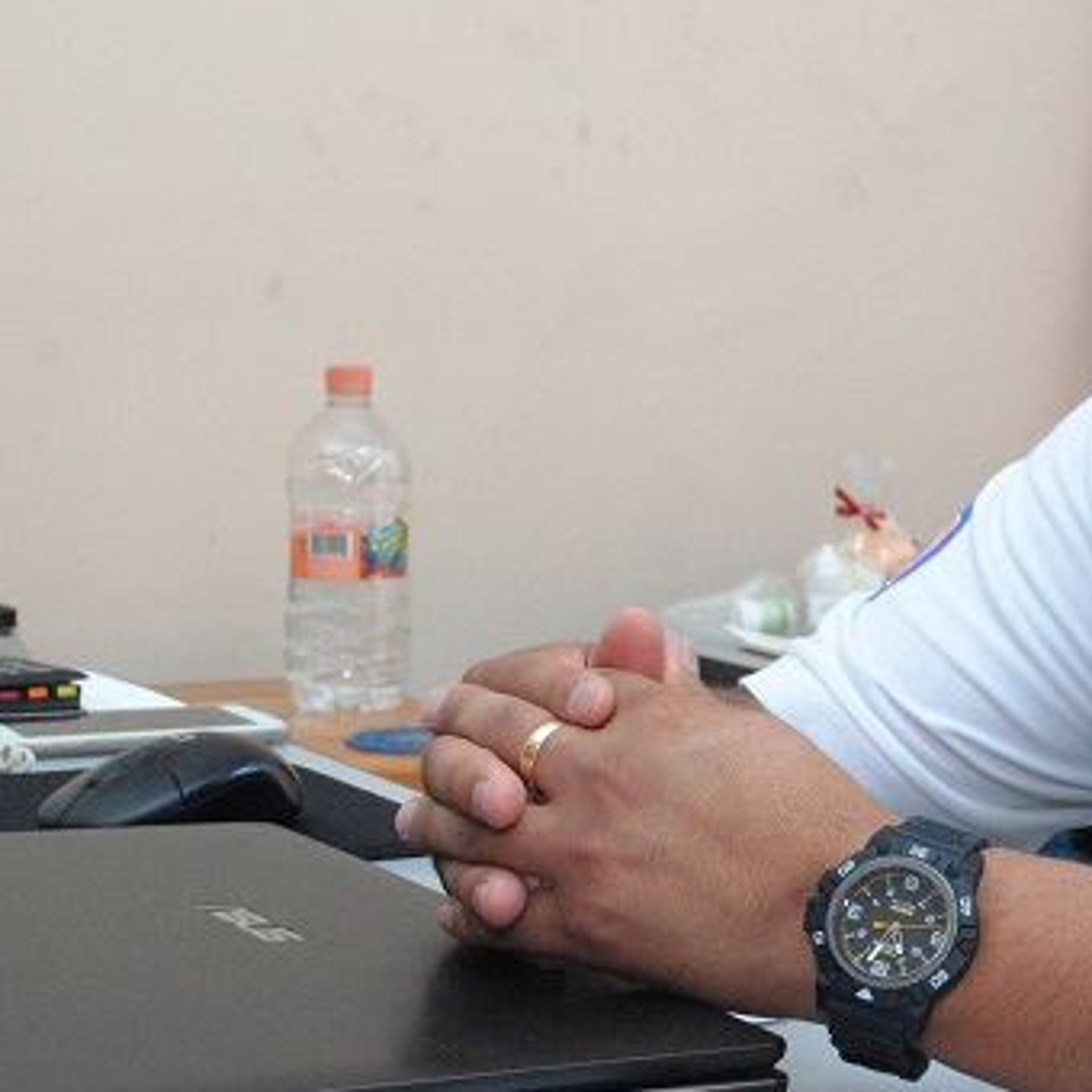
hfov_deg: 19.9
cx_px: 1156
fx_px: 2998
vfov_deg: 20.6
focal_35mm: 84
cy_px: 461
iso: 1600
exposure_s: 1/100
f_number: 8
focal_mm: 28
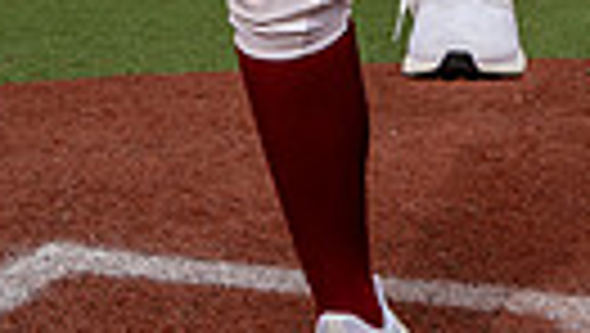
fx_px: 1973
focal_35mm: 126
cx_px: 464
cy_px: -554
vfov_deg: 8.5
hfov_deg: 16.9
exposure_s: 1/250
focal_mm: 35
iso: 80
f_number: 5.6
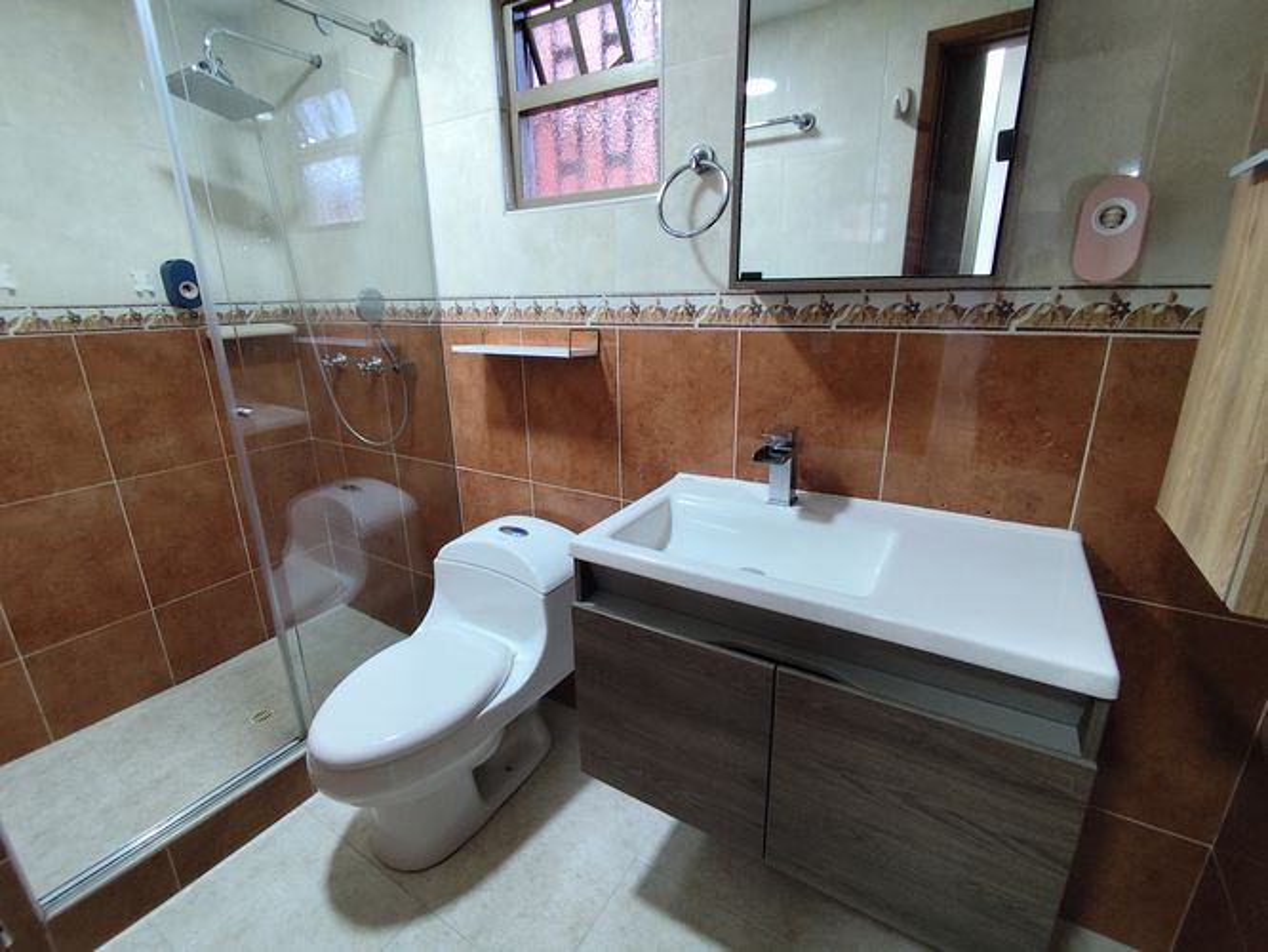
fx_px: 586
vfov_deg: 78.1
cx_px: 634
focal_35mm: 16
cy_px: 476
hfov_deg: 94.5
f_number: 2.2
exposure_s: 1/60
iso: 250
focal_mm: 1.65
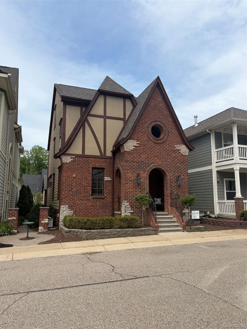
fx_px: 247
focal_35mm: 26
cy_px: 164
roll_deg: +0.5
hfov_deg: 53.1
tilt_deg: +8.4
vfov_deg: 67.3
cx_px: 124
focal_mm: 5.96
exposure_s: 1/5814
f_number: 1.6
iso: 64
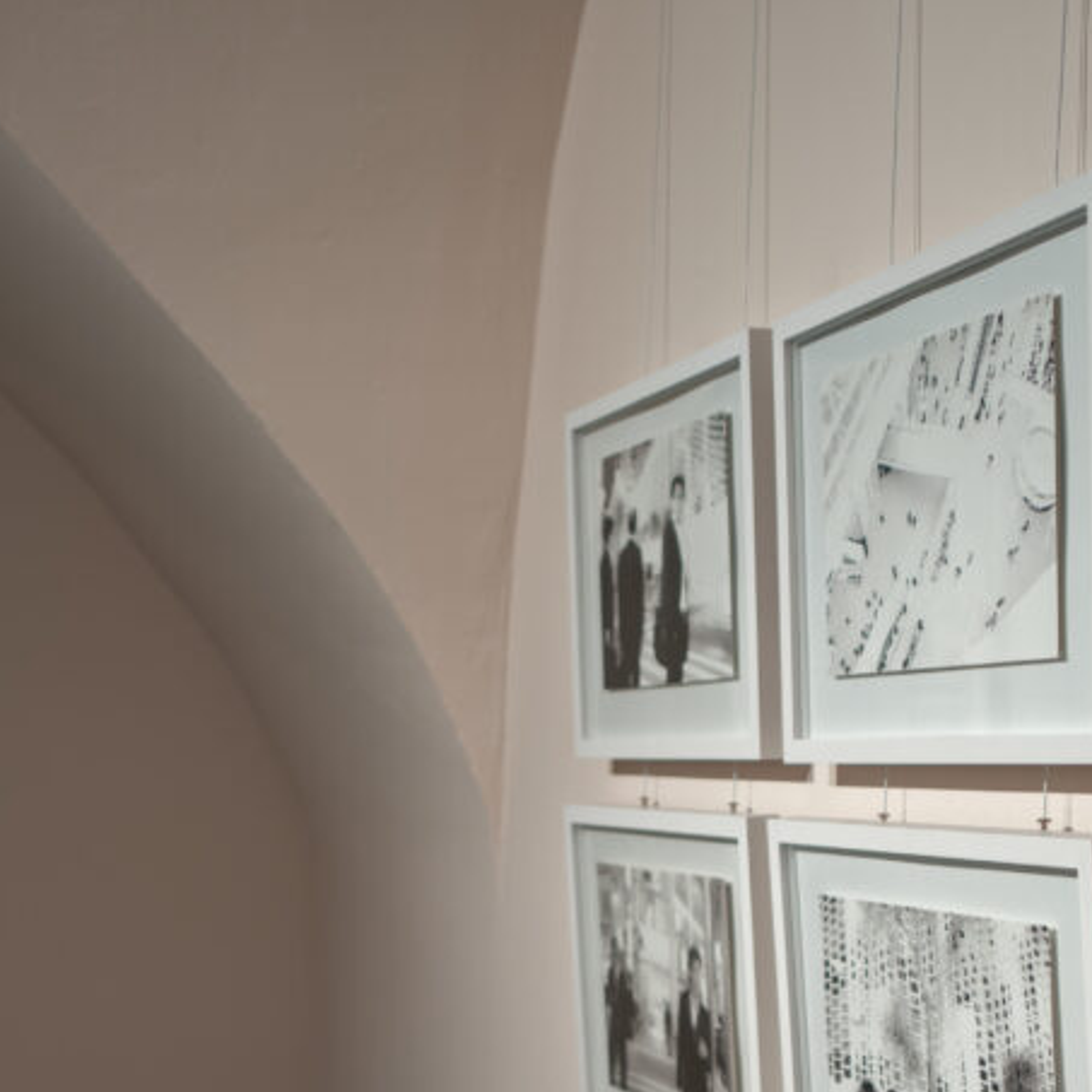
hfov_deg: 30.5
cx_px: 617
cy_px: 882
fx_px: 1999
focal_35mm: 56
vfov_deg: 29.8
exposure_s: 1/80
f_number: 3.5
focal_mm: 35
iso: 800
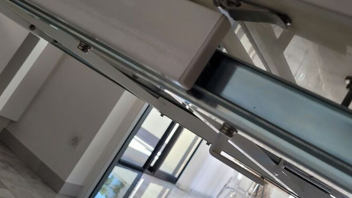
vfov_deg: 28.4
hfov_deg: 48.3
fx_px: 392
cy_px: 100
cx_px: 189
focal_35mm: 42
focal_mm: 5.4
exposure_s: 1/120
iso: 50
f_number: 1.8
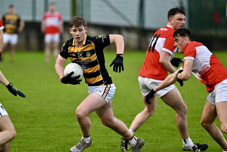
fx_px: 3782
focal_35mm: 600
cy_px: 76
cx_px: 114
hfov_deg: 3.4
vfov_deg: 2.3
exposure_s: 1/500
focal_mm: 600
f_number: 6.3
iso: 5600
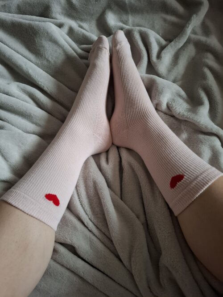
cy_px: 148
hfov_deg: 58.9
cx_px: 112
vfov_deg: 73.9
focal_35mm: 23
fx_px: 198
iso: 500
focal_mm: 5.54
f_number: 1.8
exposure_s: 1/25
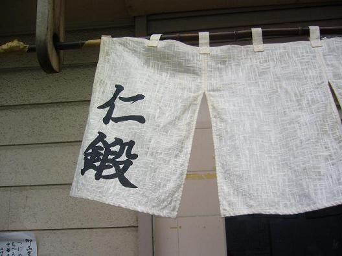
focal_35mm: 35
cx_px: 171
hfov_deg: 52.6
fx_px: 346
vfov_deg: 40.7
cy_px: 128
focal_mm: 5.8
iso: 80
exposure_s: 1/500
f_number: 2.8
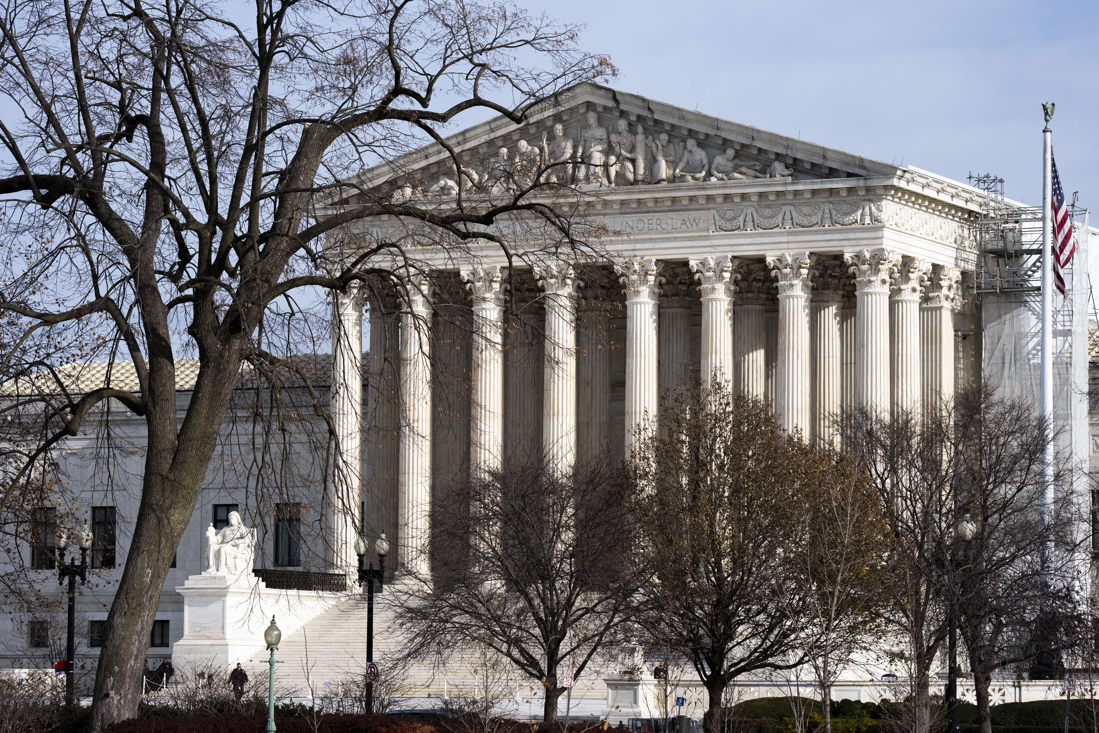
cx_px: 550
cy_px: 366
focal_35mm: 135
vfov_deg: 10.2
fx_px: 4121
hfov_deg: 15.2
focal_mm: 135
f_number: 8
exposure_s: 1/1000
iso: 200
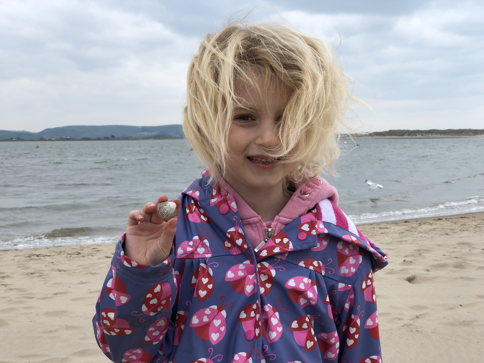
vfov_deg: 25.7
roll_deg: -0.5
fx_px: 797
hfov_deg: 33.8
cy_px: 182
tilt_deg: -3.9
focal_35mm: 57
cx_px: 242
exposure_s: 1/174
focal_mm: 6.6
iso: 20
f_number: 2.8
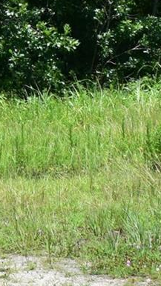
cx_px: -323
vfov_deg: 14.0
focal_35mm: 150
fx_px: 1139
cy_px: -26
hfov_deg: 7.2
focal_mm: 18
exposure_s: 1/400
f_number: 11
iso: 400
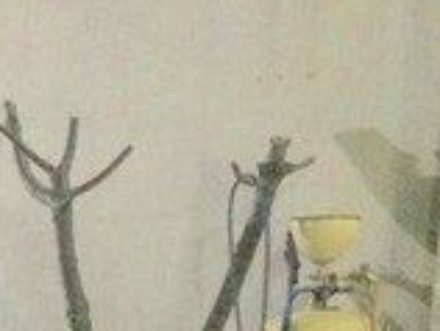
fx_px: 1540
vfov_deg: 11.0
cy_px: 686
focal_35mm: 121
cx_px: -175
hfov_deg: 15.3
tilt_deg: -13.3
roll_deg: +0.1
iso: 500
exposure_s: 1/17
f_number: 2.2
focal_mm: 4.15
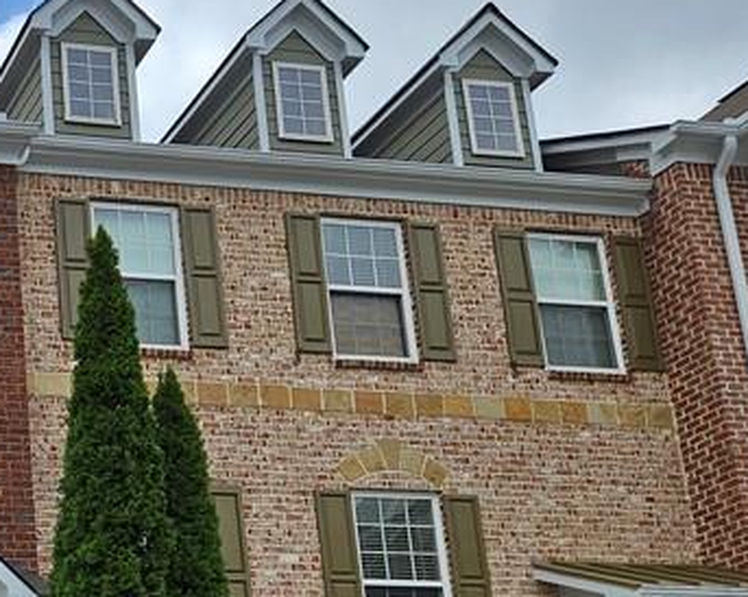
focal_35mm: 67
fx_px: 1482
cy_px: 582
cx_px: -203
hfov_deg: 24.9
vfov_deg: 22.0
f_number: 1.8
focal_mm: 5.4
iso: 25
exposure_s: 1/1376
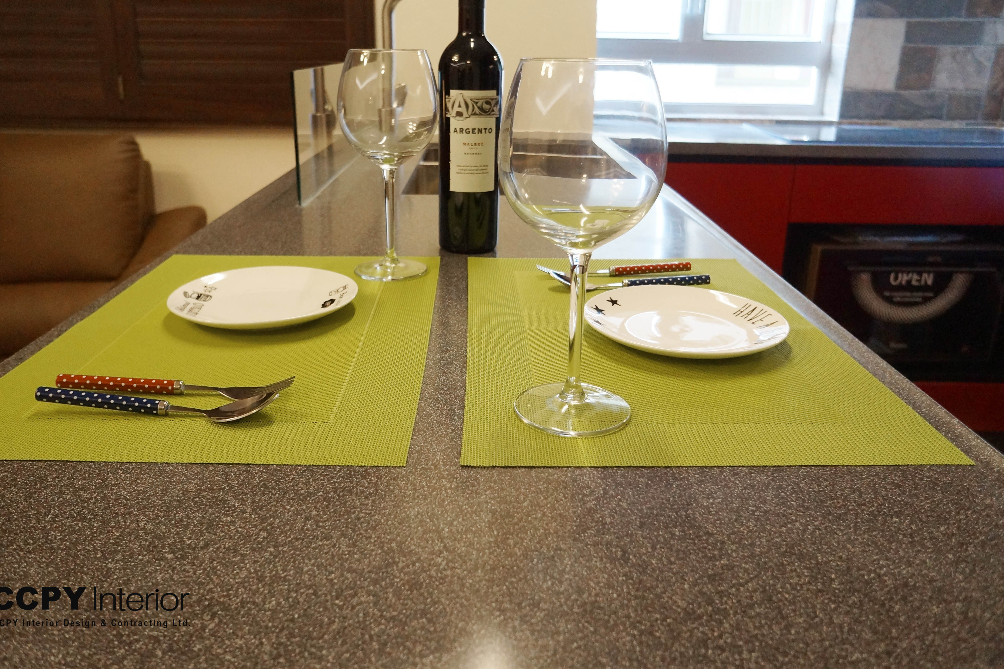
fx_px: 669
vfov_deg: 53.0
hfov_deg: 73.7
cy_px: 293
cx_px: 476
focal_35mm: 24
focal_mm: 21
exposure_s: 1/60
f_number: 7.1
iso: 1000
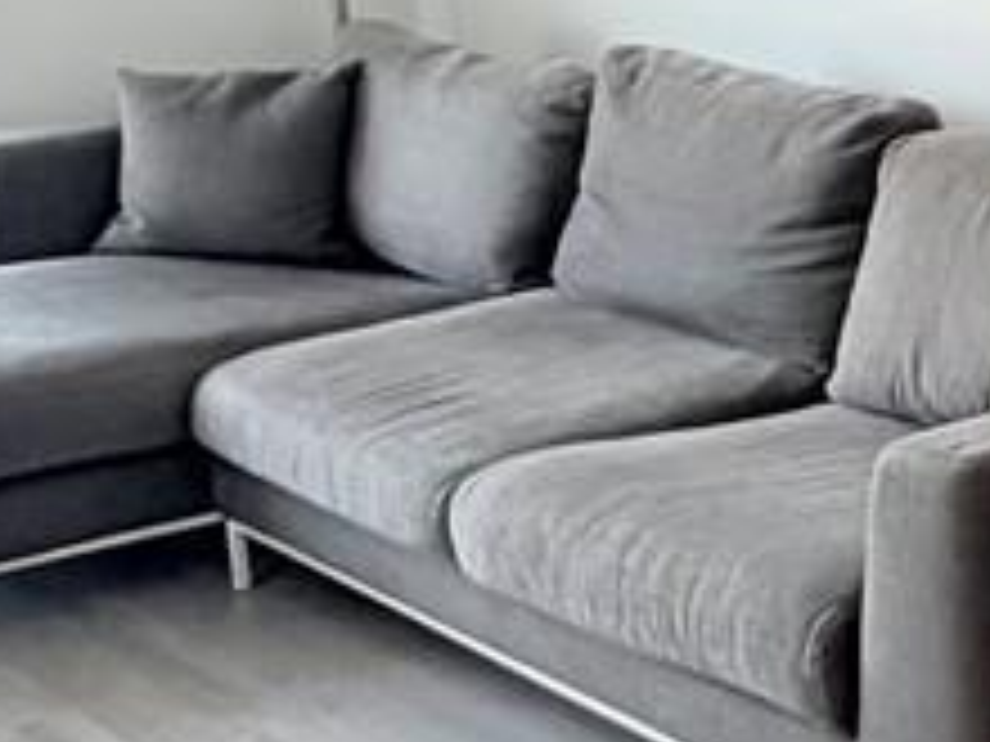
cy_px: 229
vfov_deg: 14.5
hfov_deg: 17.3
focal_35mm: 102
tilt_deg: -11.8
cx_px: 1485
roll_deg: +2.0
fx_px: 2917
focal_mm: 2.22
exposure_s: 1/121
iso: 100
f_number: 2.2
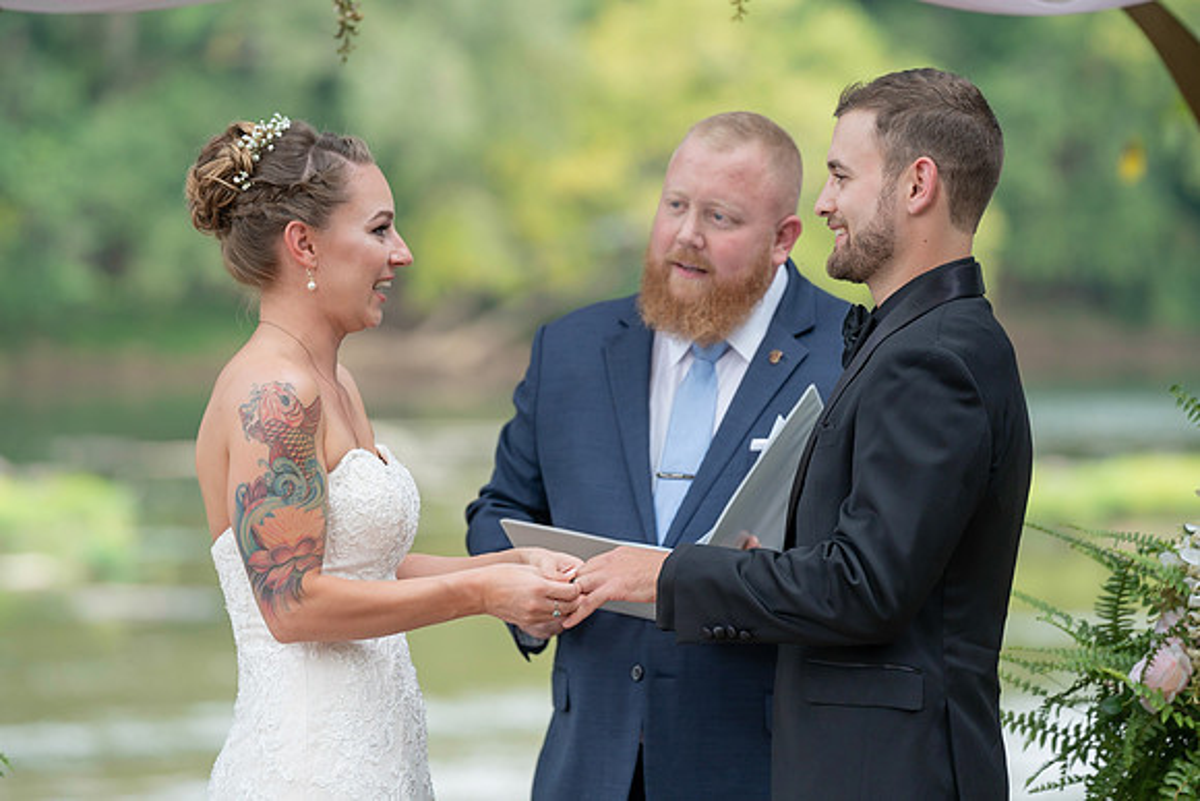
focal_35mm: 211
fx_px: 7029
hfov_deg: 9.8
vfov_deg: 6.5
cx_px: 562
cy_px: 375
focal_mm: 198
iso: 320
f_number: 4
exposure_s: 1/200
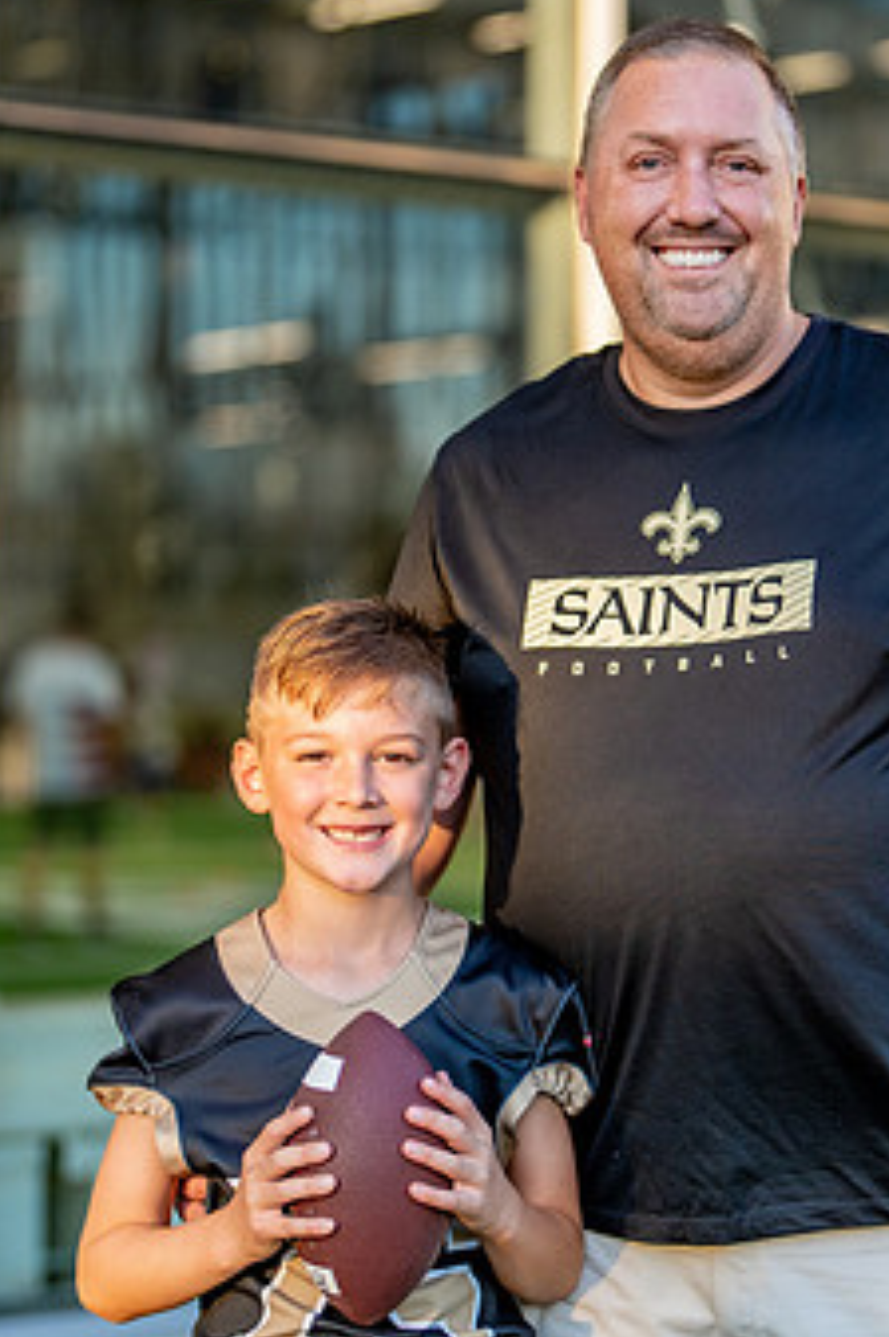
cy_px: 704
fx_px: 3934
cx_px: 613
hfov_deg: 12.9
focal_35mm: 106
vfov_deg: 19.3
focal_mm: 50
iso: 200
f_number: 1.2
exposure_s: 1/1600
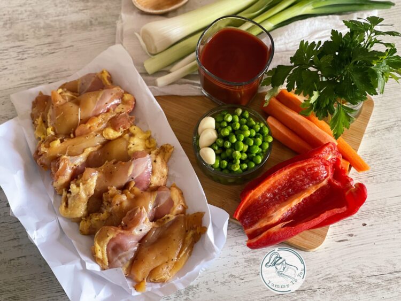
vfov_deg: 22.9
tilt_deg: -67.8
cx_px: 200
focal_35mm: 64
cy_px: 150
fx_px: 742
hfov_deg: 30.3
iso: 160
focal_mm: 7.5
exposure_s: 1/40
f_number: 2.2
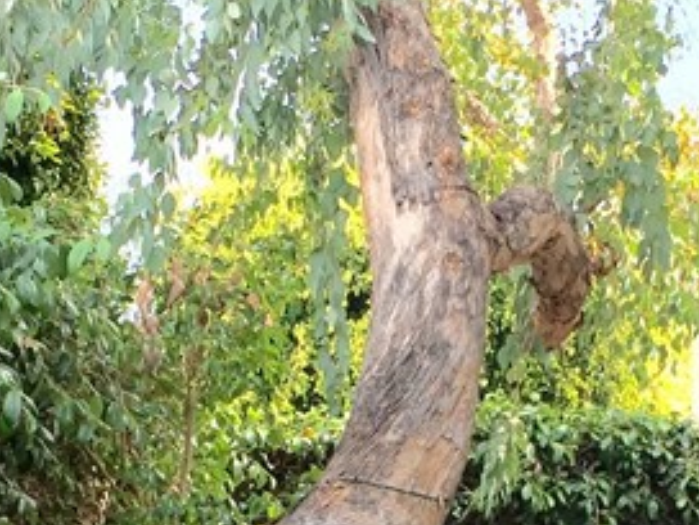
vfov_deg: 13.1
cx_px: 460
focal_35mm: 109
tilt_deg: -0.2
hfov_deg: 18.0
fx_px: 2201
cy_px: 697
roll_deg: -0.6
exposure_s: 1/170
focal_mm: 4.15
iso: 32
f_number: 2.2
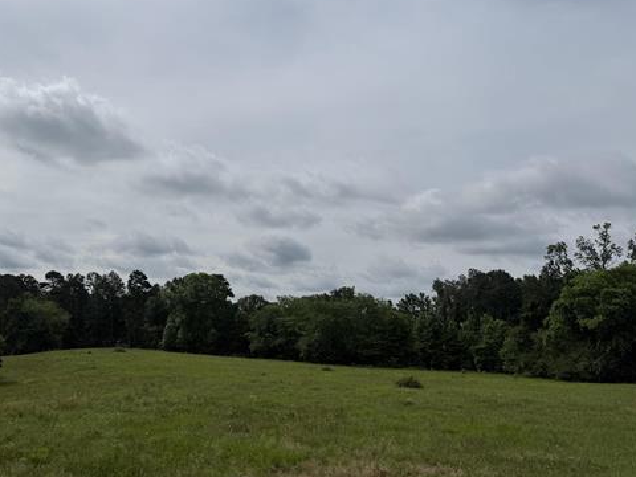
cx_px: 250
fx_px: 588
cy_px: 235
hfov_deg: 56.3
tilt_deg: +8.3
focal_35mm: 32
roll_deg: -0.7
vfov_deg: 44.2
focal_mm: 6.76
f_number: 1.78
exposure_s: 1/14286
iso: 80
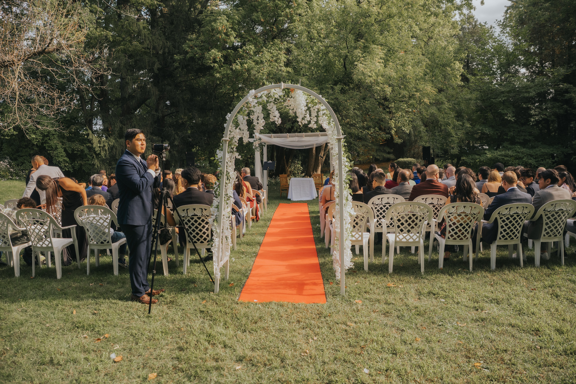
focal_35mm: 25
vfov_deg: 51.4
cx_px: 288
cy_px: 192
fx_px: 399
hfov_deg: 71.6
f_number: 2.8
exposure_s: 1/800
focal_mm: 12
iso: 200
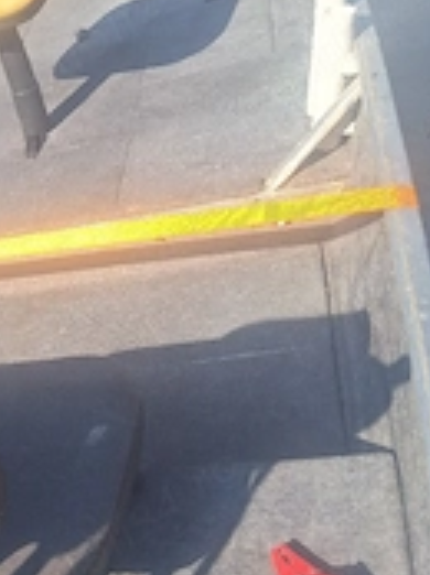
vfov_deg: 36.2
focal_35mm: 53
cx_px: -60
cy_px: 314
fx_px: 880
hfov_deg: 25.2
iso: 40
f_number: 1.8
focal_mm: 5.54
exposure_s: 1/2500
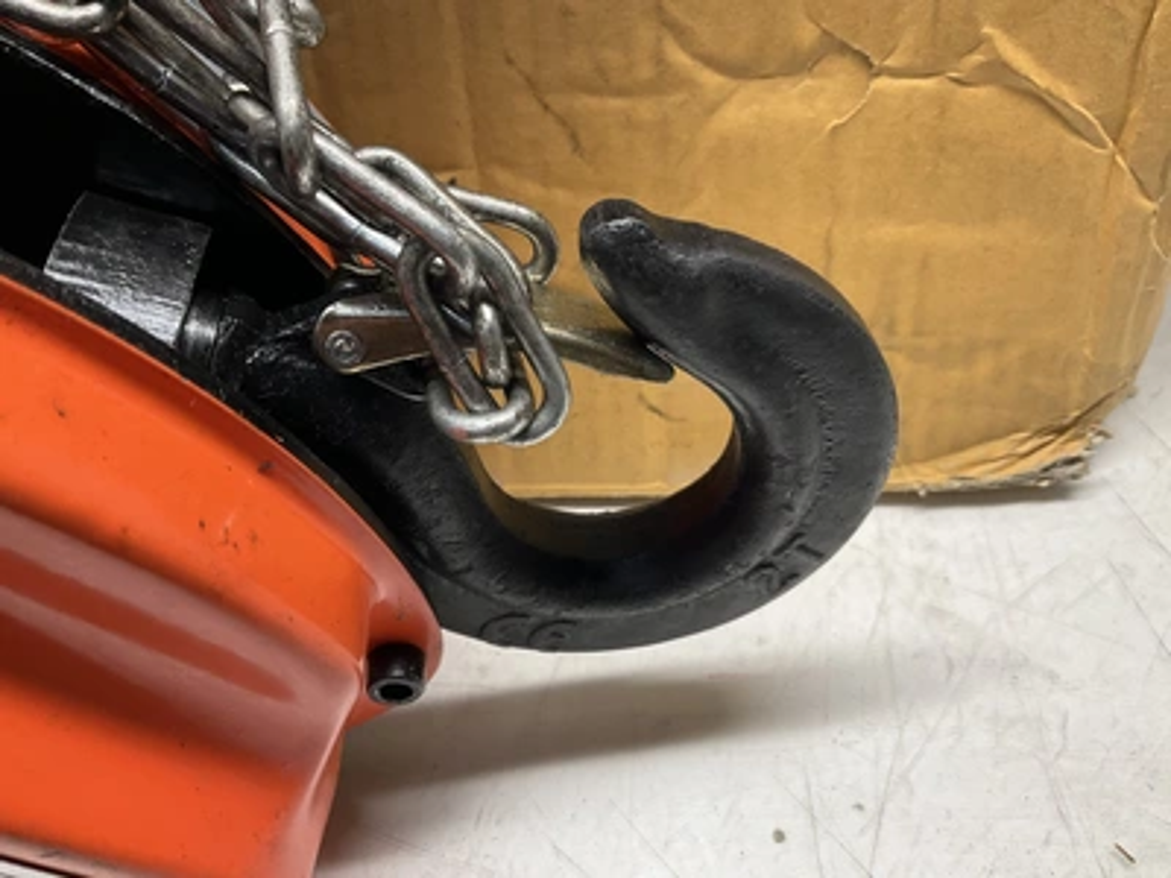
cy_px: 439
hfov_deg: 61.7
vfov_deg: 48.2
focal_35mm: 29
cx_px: 586
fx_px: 981
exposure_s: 1/60
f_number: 1.8
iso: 40
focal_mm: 3
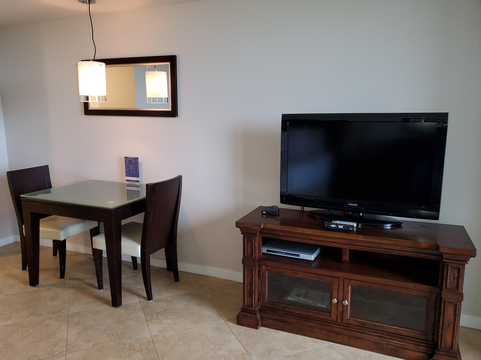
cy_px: 178
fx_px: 375
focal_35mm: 27
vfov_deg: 51.4
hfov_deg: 65.3
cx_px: 235
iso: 125
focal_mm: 4.3
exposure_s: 1/24
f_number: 2.4
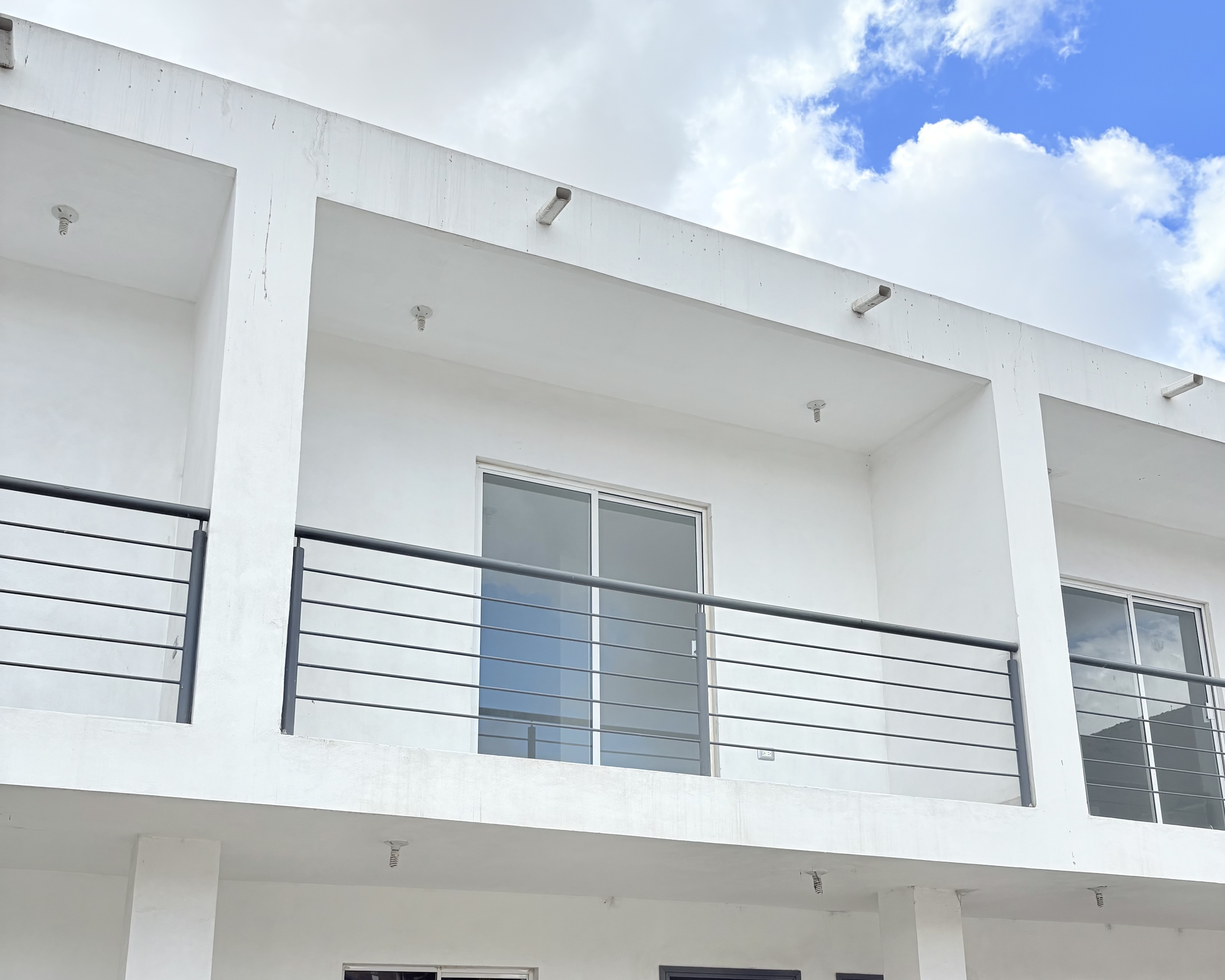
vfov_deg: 42.3
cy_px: 705
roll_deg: +0.0
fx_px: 1233
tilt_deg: +16.7
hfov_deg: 52.8
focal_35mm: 34
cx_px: 614
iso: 64
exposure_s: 1/2538
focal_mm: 5.96
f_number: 1.6
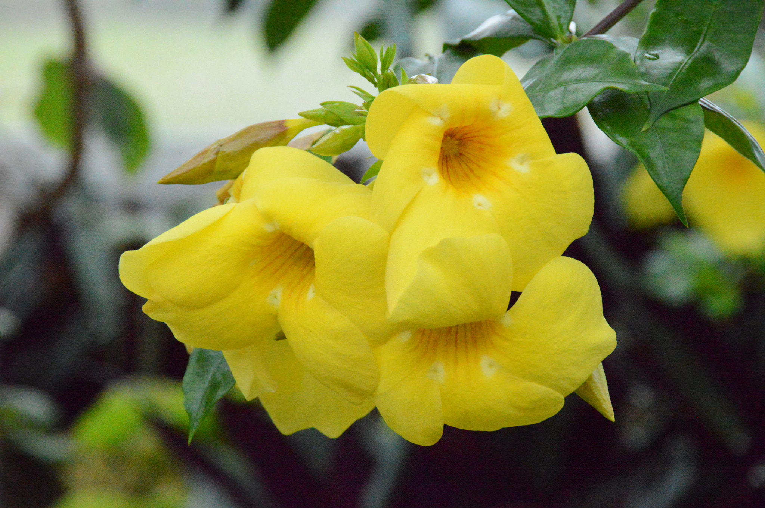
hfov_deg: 6.9
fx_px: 6370
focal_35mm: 300
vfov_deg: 4.6
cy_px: 254
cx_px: 382
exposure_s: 1/4000
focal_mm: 200
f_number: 9
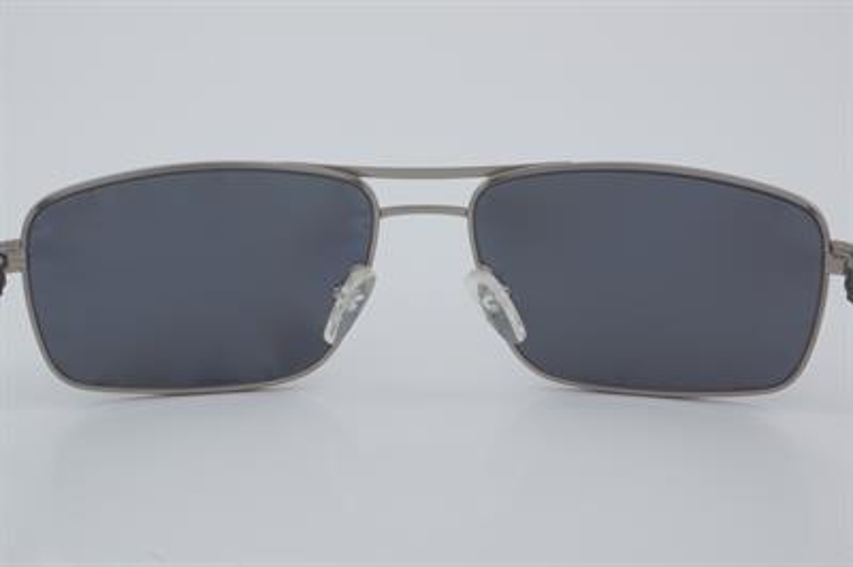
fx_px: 1598
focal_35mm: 68
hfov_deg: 29.9
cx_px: 426
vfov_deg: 20.1
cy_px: 284
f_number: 32
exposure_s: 1/4
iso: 100
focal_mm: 45
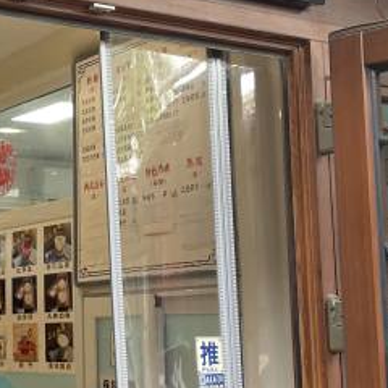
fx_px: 1091
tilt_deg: +9.4
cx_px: 15
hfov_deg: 19.7
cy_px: 161
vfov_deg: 20.2
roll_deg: +0.9
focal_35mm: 86
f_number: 1.6
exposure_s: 1/100
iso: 125
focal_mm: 4.2
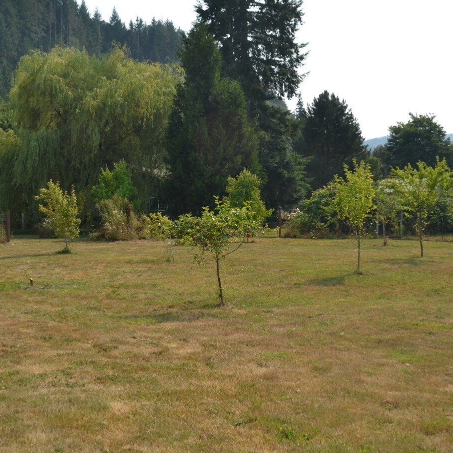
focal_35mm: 43
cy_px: 219
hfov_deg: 39.0
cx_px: 187
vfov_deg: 39.2
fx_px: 637
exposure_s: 1/200
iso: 100
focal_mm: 18
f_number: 6.3
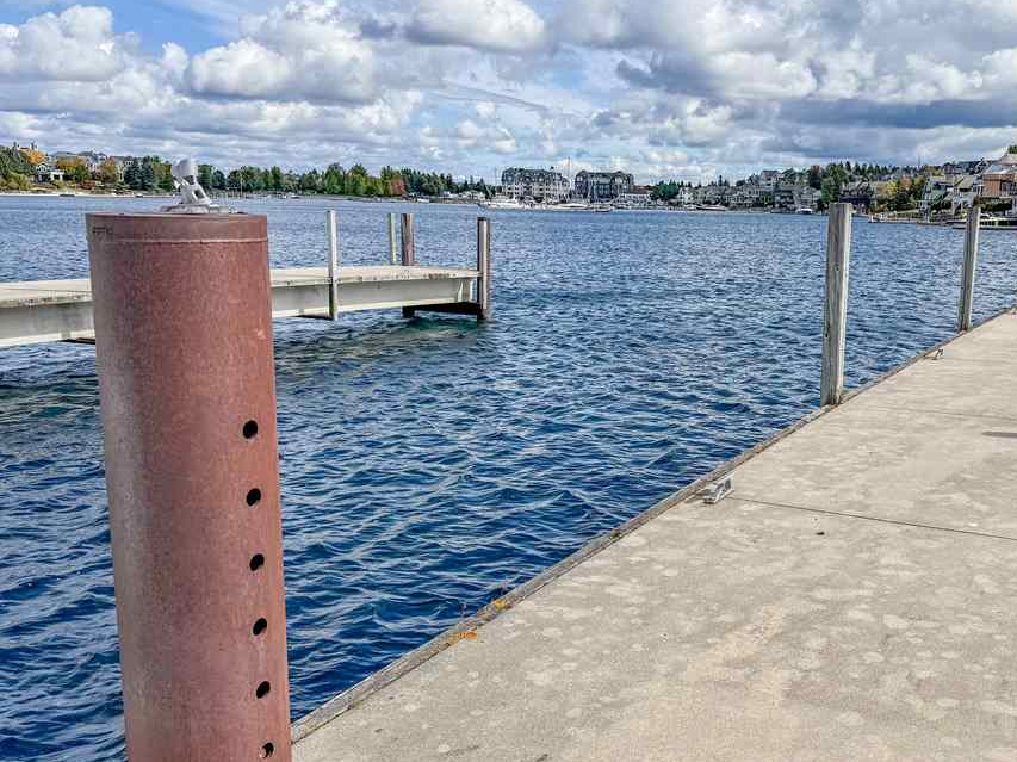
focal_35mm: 36
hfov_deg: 50.4
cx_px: 687
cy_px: 394
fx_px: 1057
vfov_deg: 39.6
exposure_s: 1/7400
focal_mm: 6.76
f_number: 1.8
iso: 80
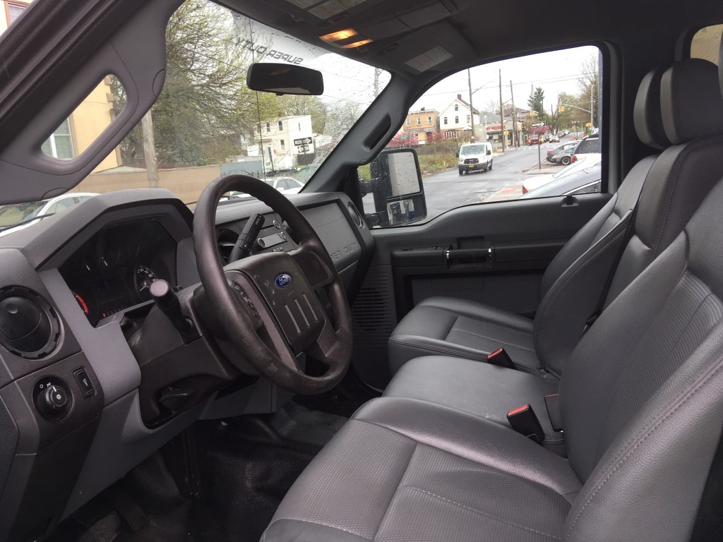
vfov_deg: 48.2
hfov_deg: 61.7
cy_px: 271
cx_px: 362
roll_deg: +4.4
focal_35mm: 29
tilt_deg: -10.8
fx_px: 606
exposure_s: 1/120
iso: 32
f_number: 2.2
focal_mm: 4.15
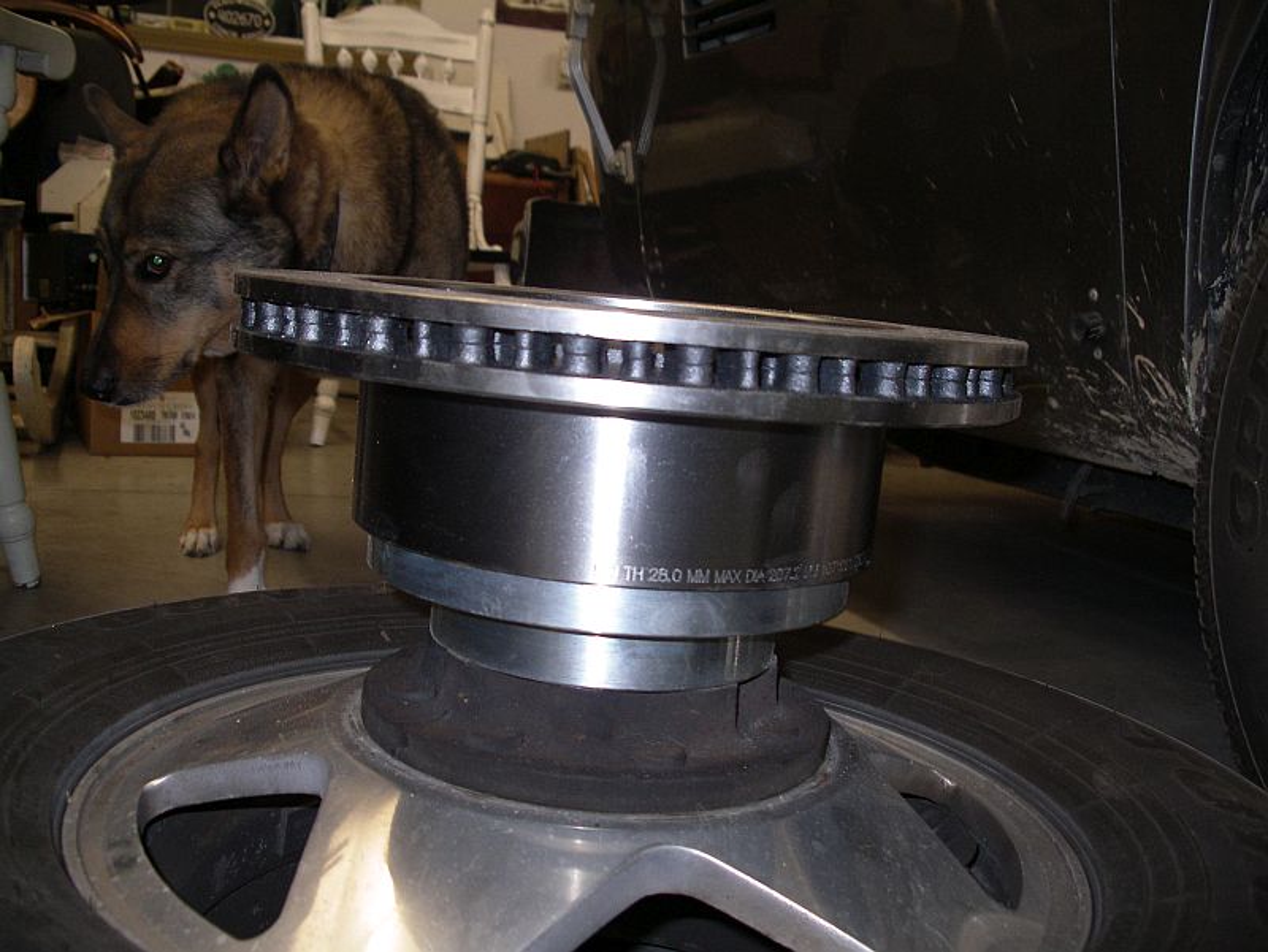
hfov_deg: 50.1
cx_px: 634
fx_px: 1356
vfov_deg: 38.7
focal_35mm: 37
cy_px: 476
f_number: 2.8
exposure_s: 1/40
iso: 200
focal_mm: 7.8
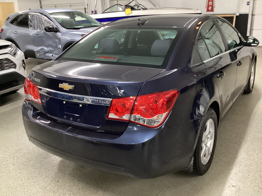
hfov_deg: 55.3
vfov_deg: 42.9
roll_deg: +1.8
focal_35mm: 33
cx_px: 139
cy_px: 93
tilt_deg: -21.9
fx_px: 250
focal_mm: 3.3
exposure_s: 1/40
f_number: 2.4
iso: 400
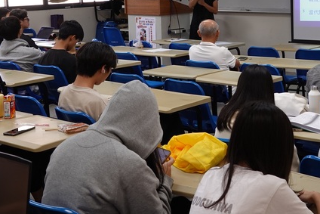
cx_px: 261
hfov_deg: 29.7
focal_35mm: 66
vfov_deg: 20.4
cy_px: 41
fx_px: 587
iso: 200
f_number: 3.5
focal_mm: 14.69
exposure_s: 1/40
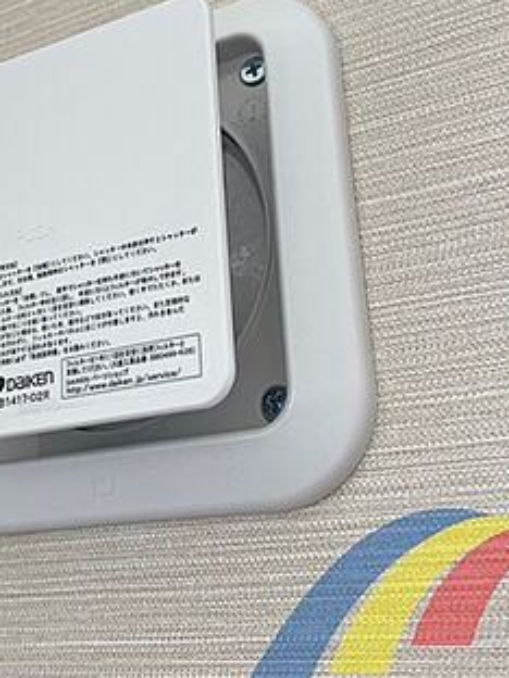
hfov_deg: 28.9
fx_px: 980
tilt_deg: +24.2
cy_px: 198
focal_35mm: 50
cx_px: 159
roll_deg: +1.5
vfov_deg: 37.5
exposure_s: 1/121
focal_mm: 4.2
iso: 100
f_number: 1.6
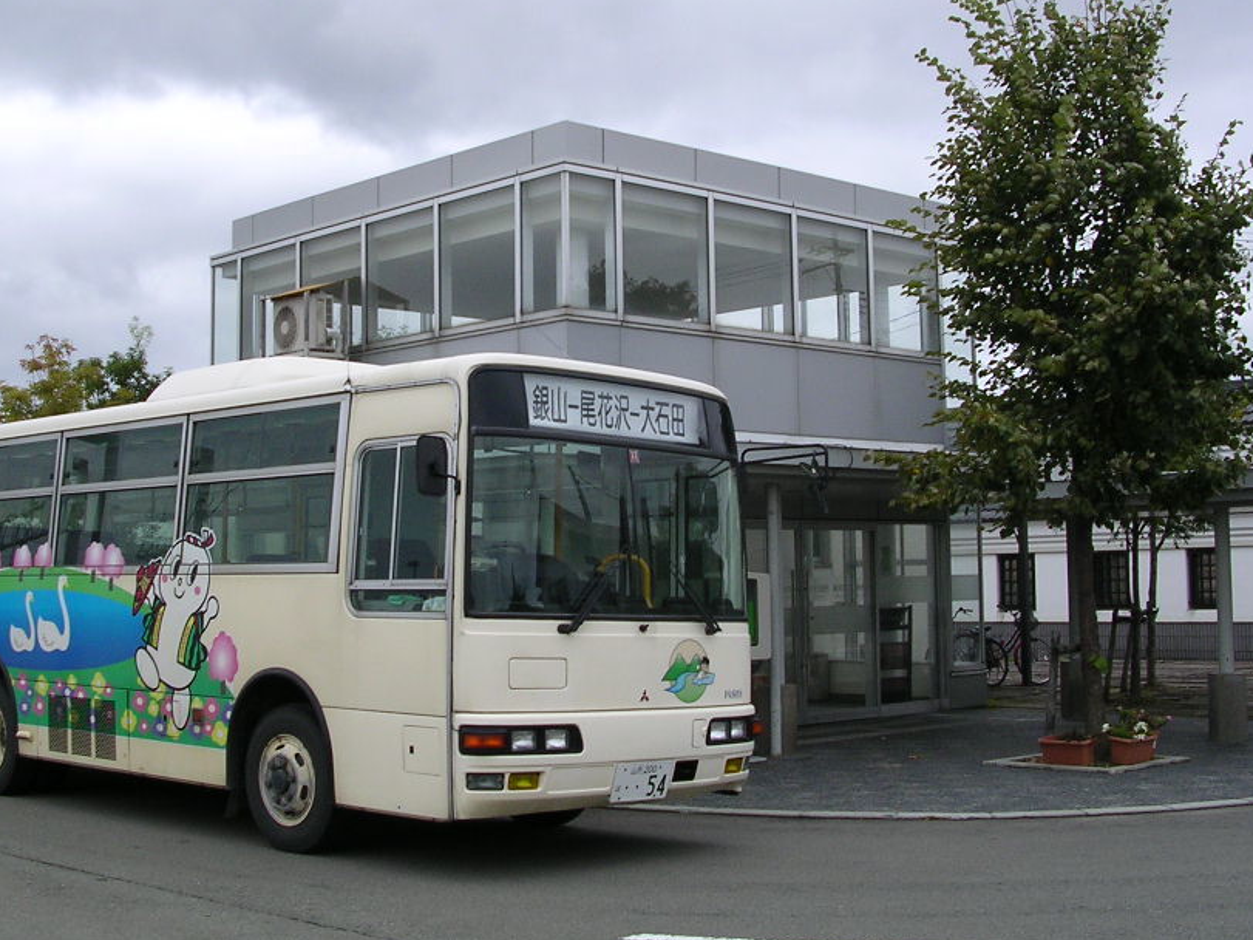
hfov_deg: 39.6
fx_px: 1737
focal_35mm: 48
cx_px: 556
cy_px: 377
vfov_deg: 30.2
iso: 100
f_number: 5.6
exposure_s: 1/174
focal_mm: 5.8
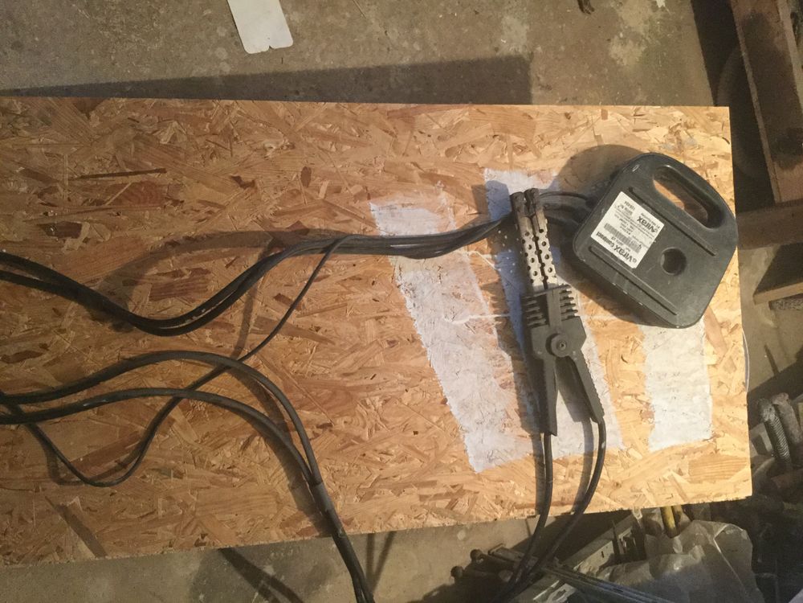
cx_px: 402
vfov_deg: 45.4
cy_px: 302
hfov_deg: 58.4
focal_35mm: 31
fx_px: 719
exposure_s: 1/17
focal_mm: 3.3
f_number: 2.4
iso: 200
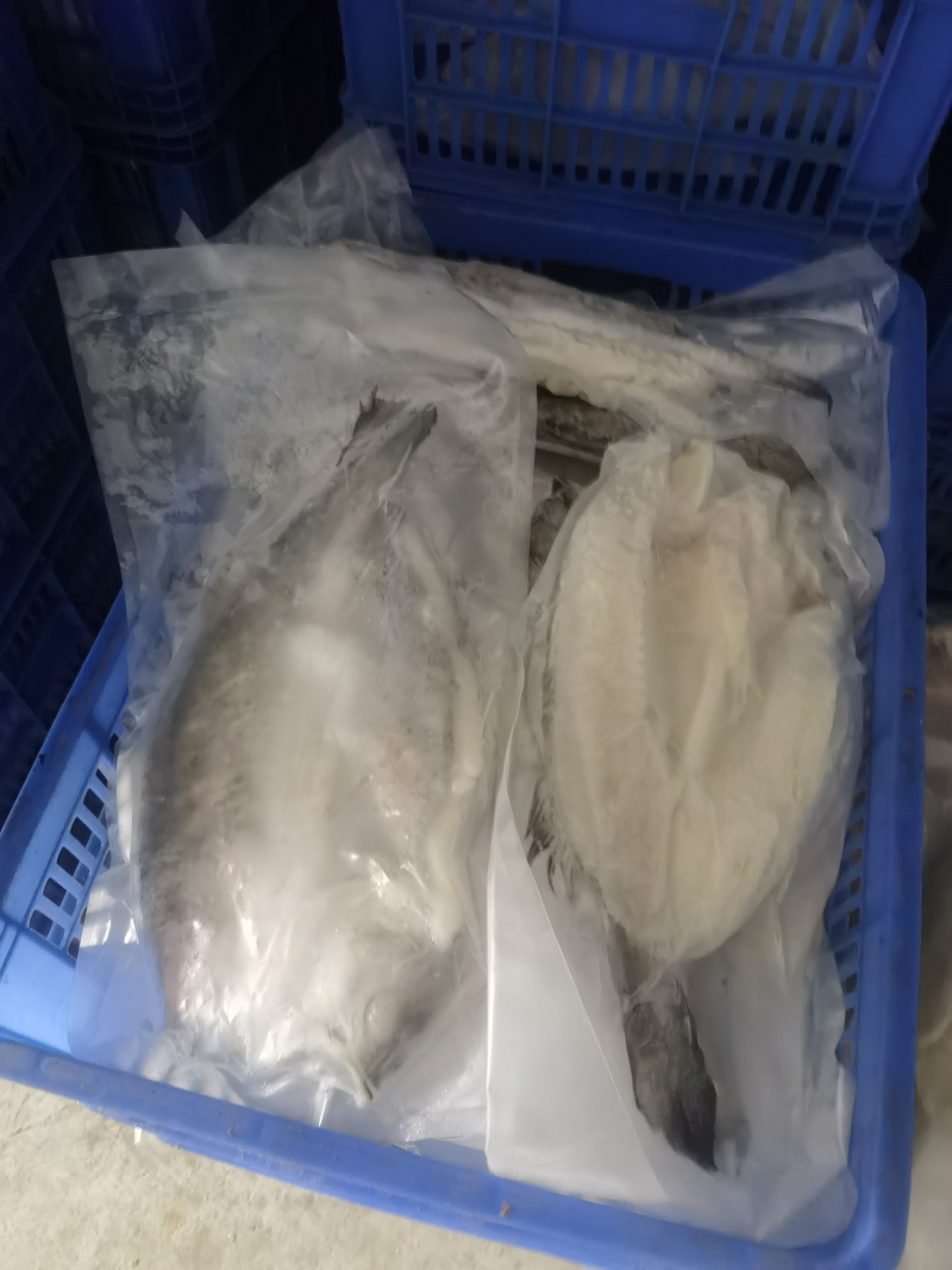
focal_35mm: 27
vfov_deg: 65.3
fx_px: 990
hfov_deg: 51.3
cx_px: 476
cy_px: 635
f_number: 1.9
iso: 1250
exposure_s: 1/20
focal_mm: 6.67
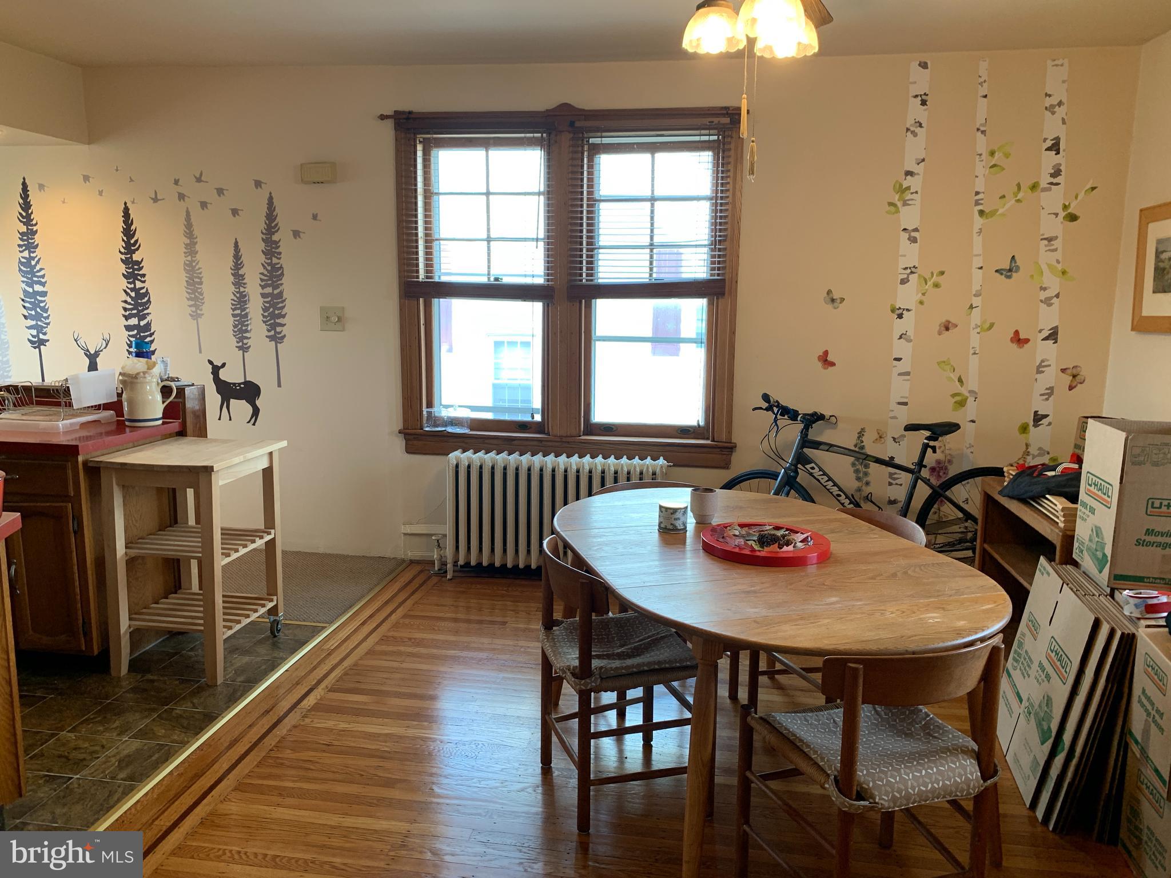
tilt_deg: -8.5
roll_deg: -0.1
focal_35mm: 26
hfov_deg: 67.3
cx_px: 586
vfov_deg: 53.1
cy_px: 439
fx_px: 880
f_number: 1.8
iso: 80
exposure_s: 1/60
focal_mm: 4.25
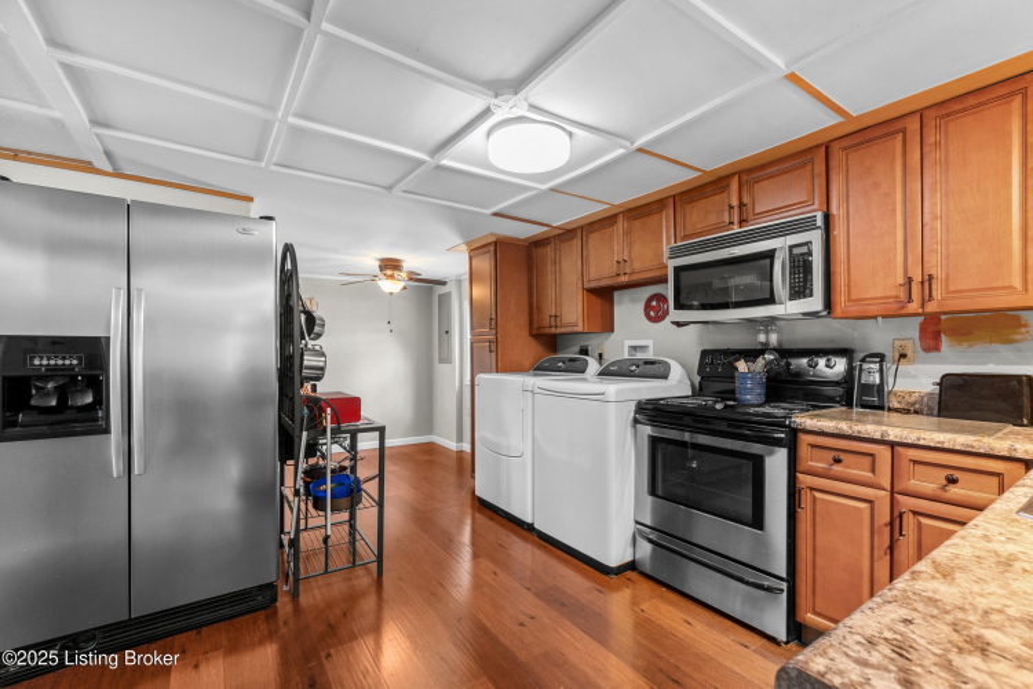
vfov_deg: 77.3
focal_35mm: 15
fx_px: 430
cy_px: 344
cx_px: 516
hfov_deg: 100.4
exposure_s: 1/2
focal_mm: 10
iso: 400
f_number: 8
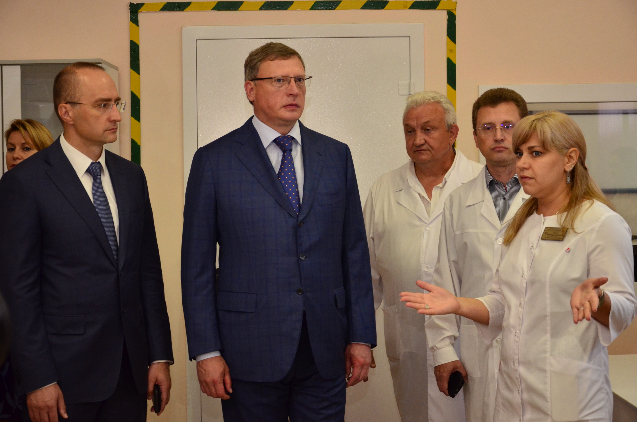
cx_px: 318
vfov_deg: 18.8
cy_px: 211
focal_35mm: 72
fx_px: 1271
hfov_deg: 28.1
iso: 1000
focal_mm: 48
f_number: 4.8
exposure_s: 1/200
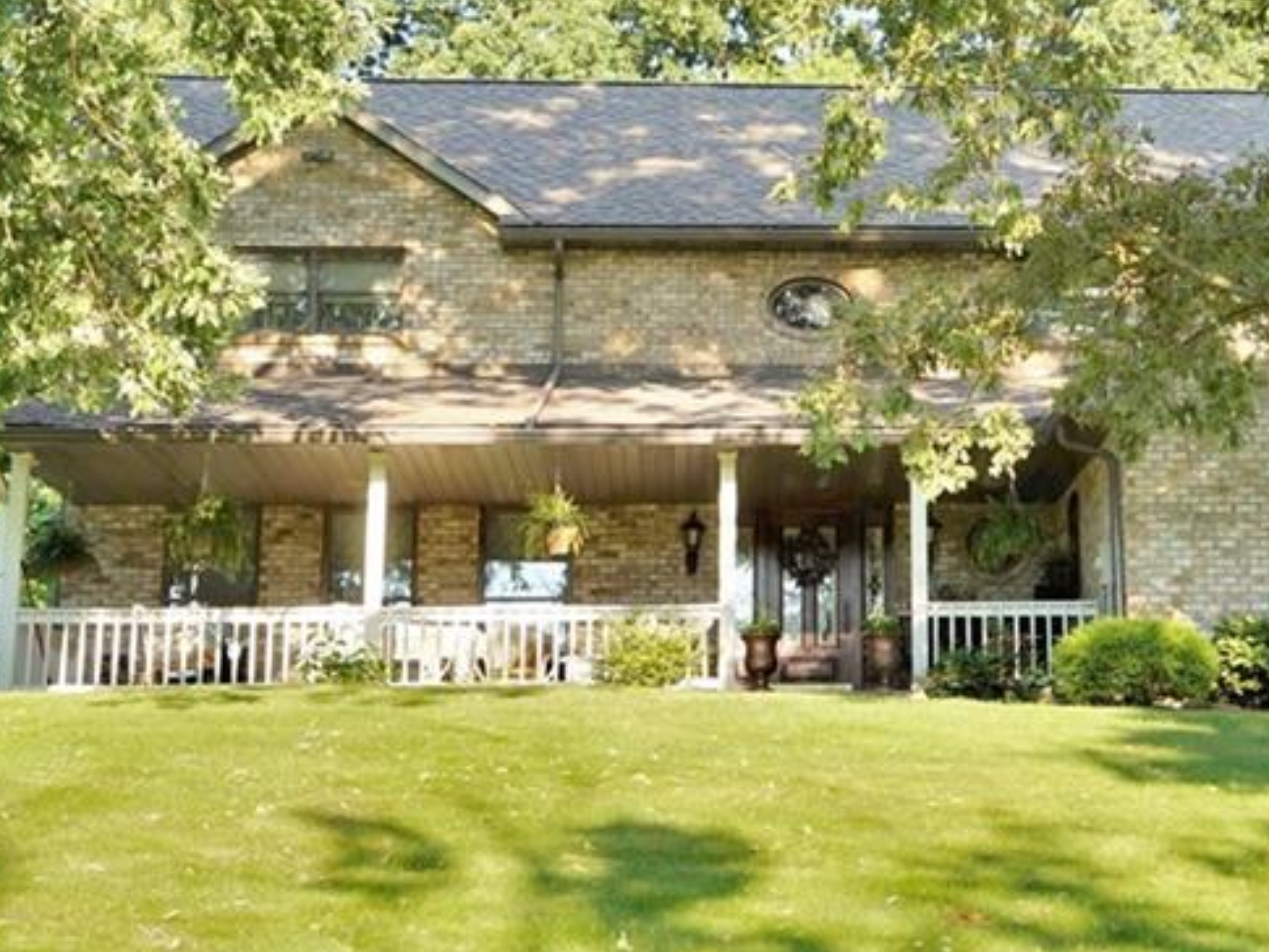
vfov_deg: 18.4
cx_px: 1010
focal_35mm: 79
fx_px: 2897
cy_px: 128
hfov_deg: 24.3
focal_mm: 26
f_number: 7.1
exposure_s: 1/60
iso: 100
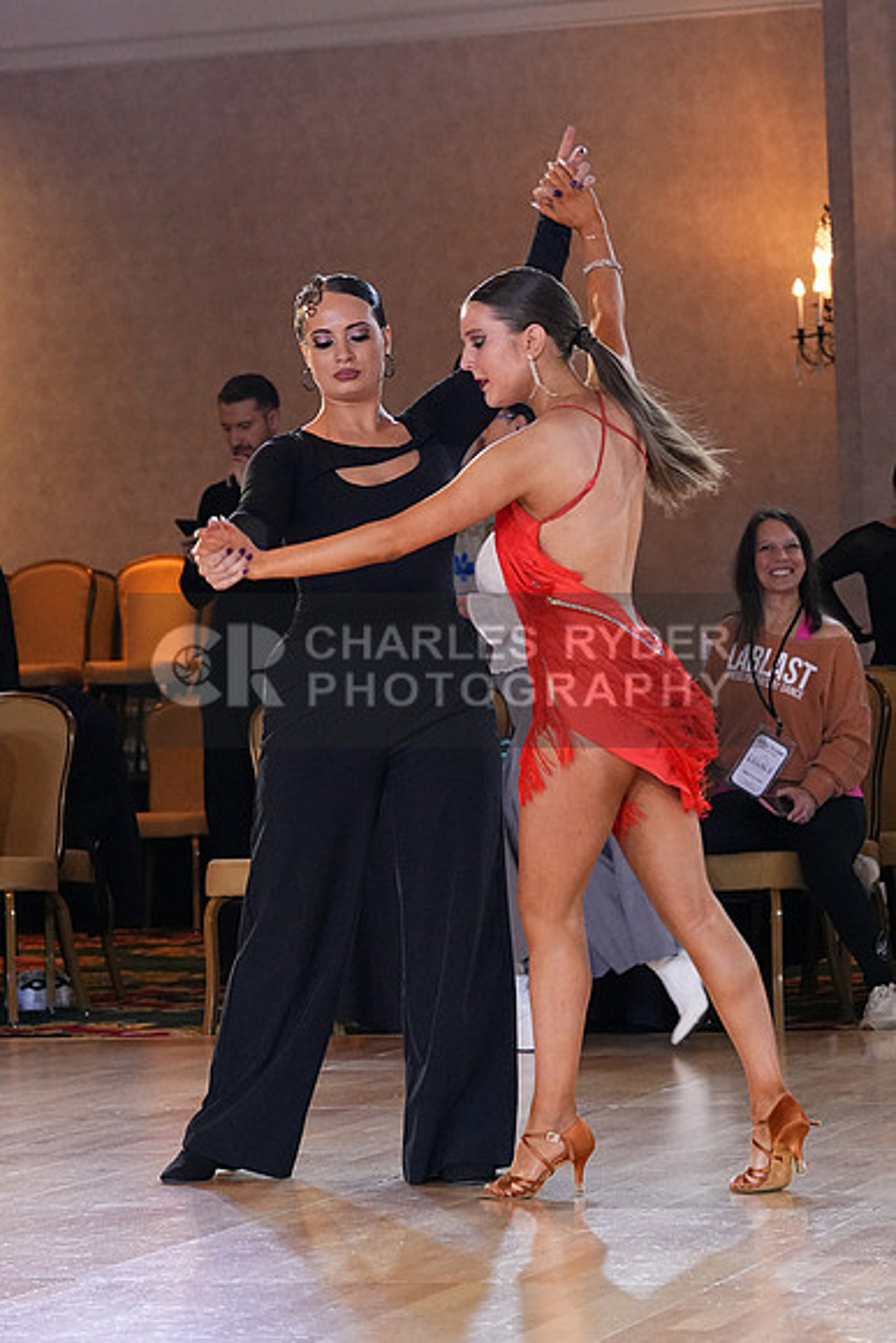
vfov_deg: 16.1
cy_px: 672
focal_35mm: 127
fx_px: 4738
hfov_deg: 10.8
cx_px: 448
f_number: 6.3
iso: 5000
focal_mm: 85
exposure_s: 1/200
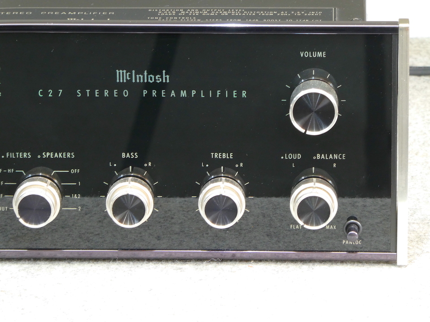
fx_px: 2869
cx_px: 215
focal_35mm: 231
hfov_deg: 8.6
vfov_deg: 6.4
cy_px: 161
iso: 200
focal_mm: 41.4
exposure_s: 1/3.2
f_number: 5.6
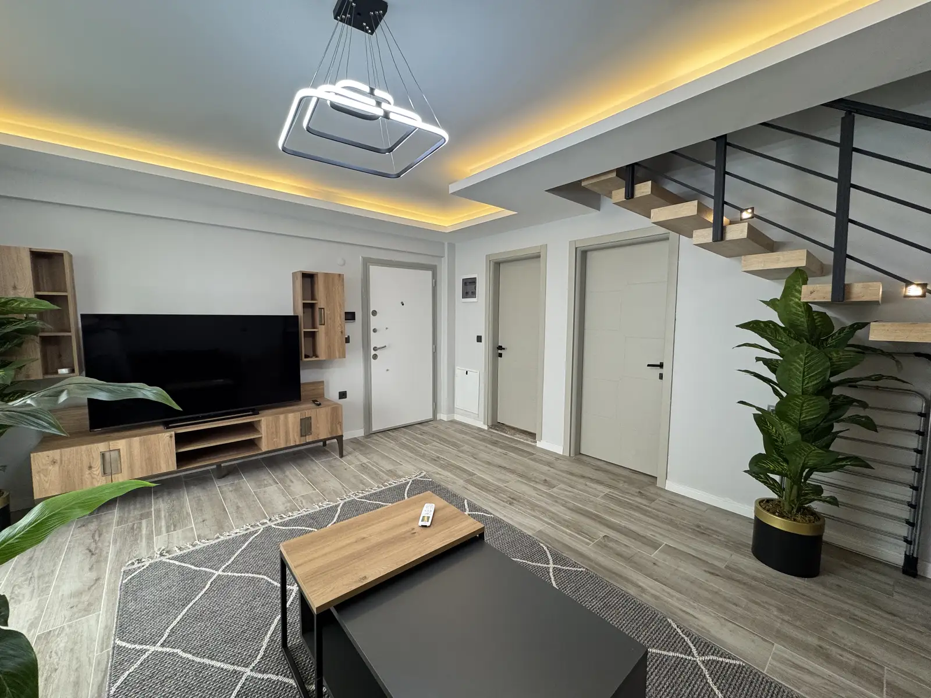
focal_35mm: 14
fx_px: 377
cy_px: 349
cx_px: 466
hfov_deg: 102.1
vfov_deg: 85.7
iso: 160
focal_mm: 2.22
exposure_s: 1/100
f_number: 2.2
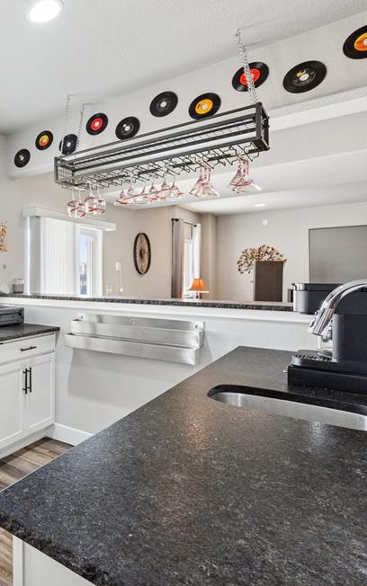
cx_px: -86
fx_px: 384
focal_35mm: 24
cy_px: 284
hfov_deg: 37.1
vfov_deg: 74.8
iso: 800
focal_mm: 15
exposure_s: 1/13
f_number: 11
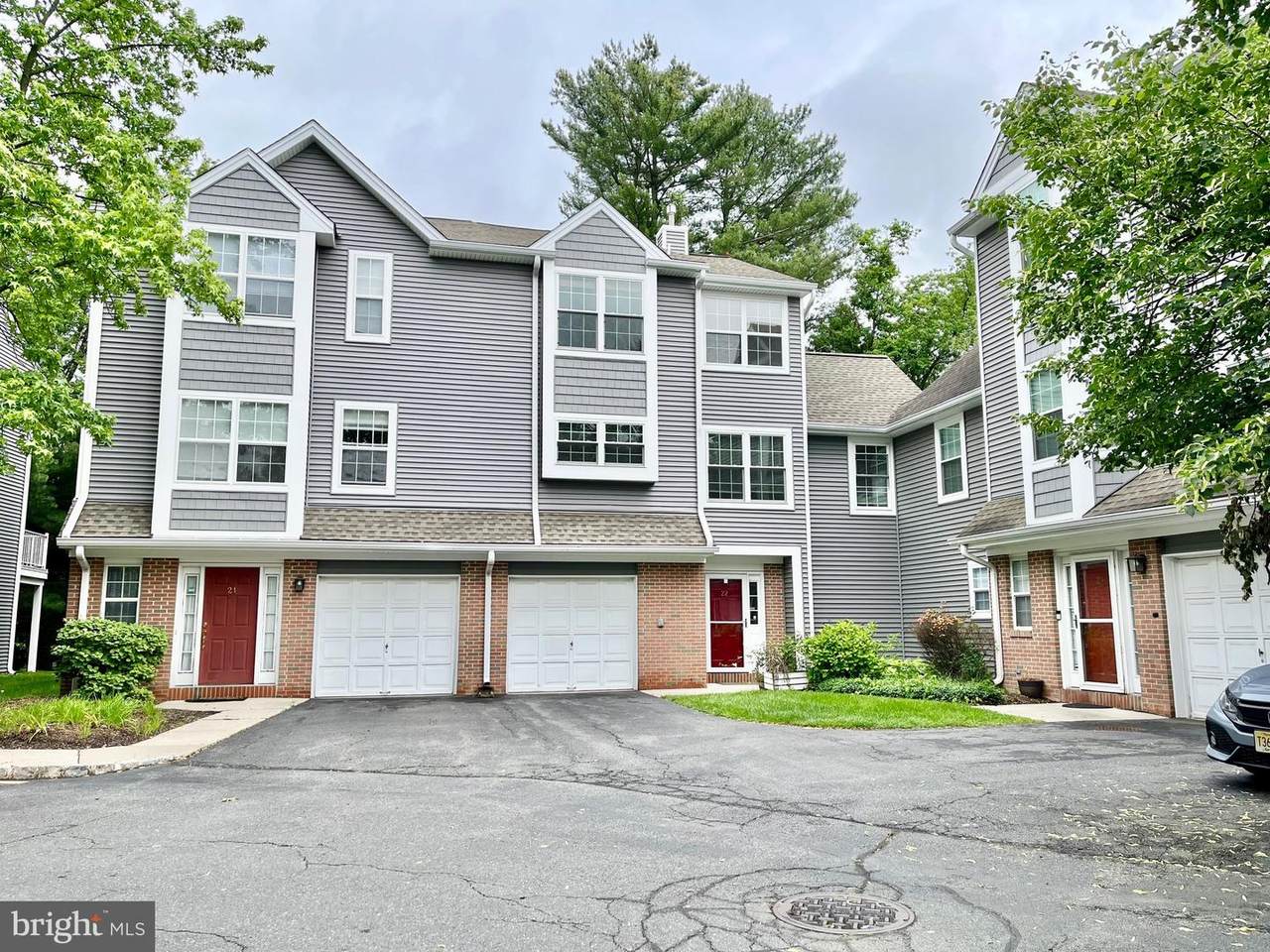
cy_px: 476
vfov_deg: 53.1
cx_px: 635
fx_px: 954
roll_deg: -0.2
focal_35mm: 26
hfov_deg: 67.3
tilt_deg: +8.0
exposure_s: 1/1748
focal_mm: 5.1
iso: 50
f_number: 1.6
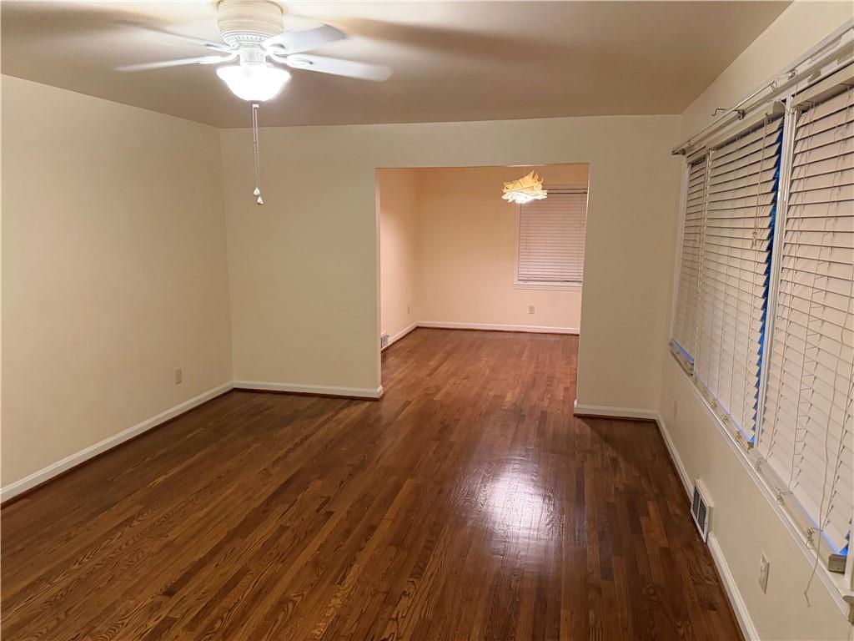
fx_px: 592
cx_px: 427
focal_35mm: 24
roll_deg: +0.3
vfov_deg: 56.8
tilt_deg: -9.3
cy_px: 320
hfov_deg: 71.6
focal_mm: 6.76
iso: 500
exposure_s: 1/60
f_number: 1.78
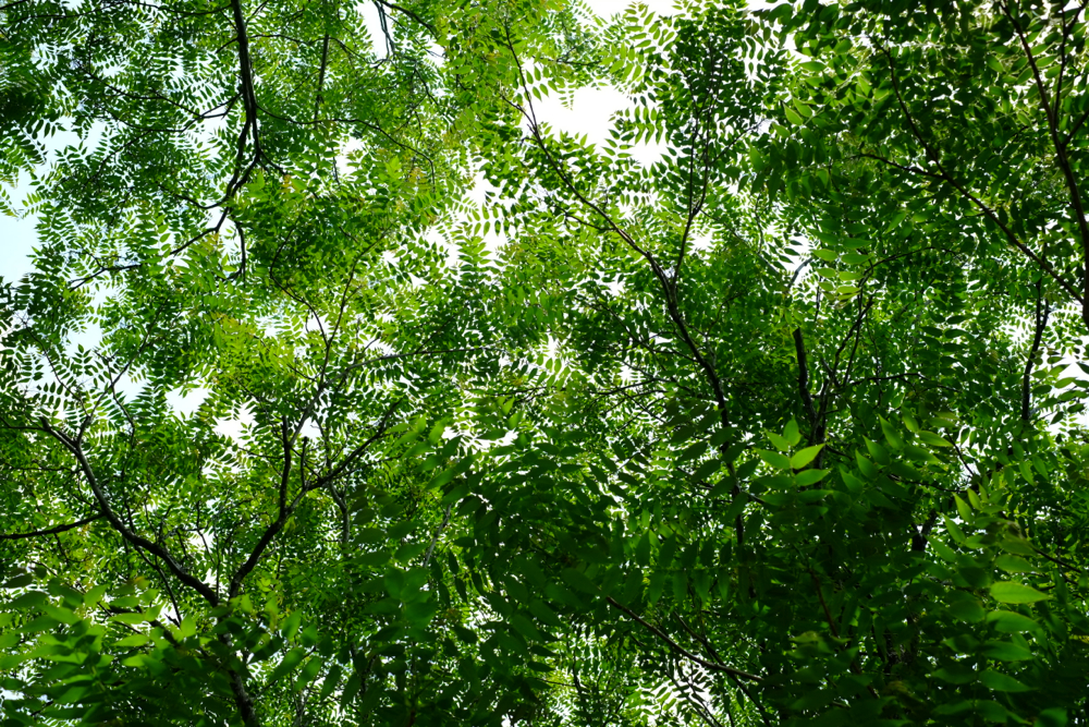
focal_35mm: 53
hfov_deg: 37.5
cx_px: 544
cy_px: 364
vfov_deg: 25.5
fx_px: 1603
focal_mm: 35
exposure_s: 1/1000
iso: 200
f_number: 4
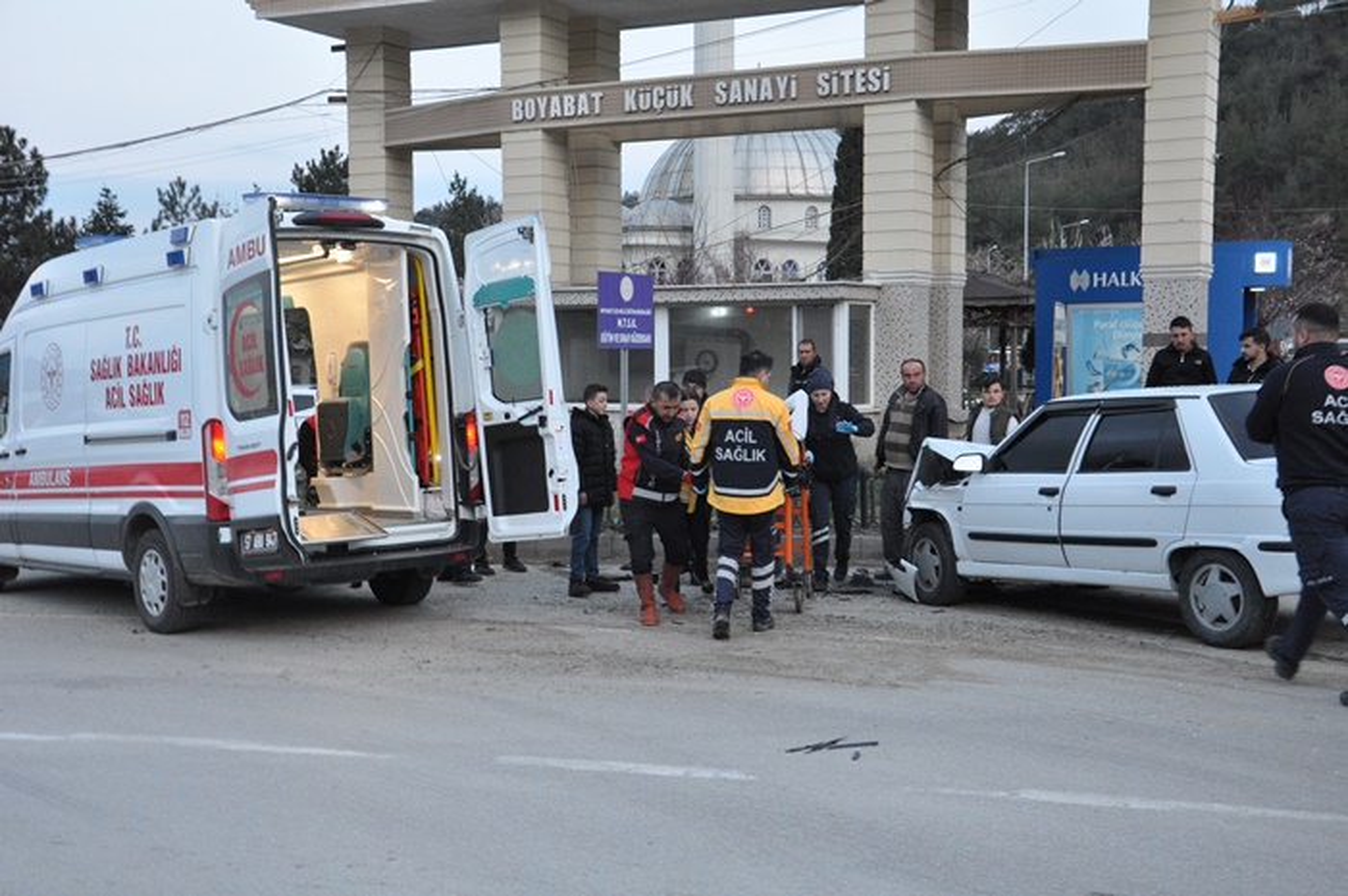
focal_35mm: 45
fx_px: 1683
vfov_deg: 29.8
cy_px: 448
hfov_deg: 43.6
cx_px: 674
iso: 1600
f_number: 6.3
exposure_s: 1/160
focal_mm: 30
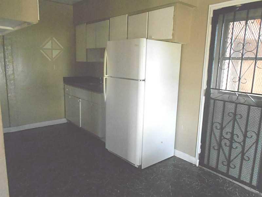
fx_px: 197
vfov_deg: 53.1
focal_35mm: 26
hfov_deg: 67.3
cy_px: 98
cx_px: 131
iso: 800
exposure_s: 1/60
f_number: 3.2
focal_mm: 4.6
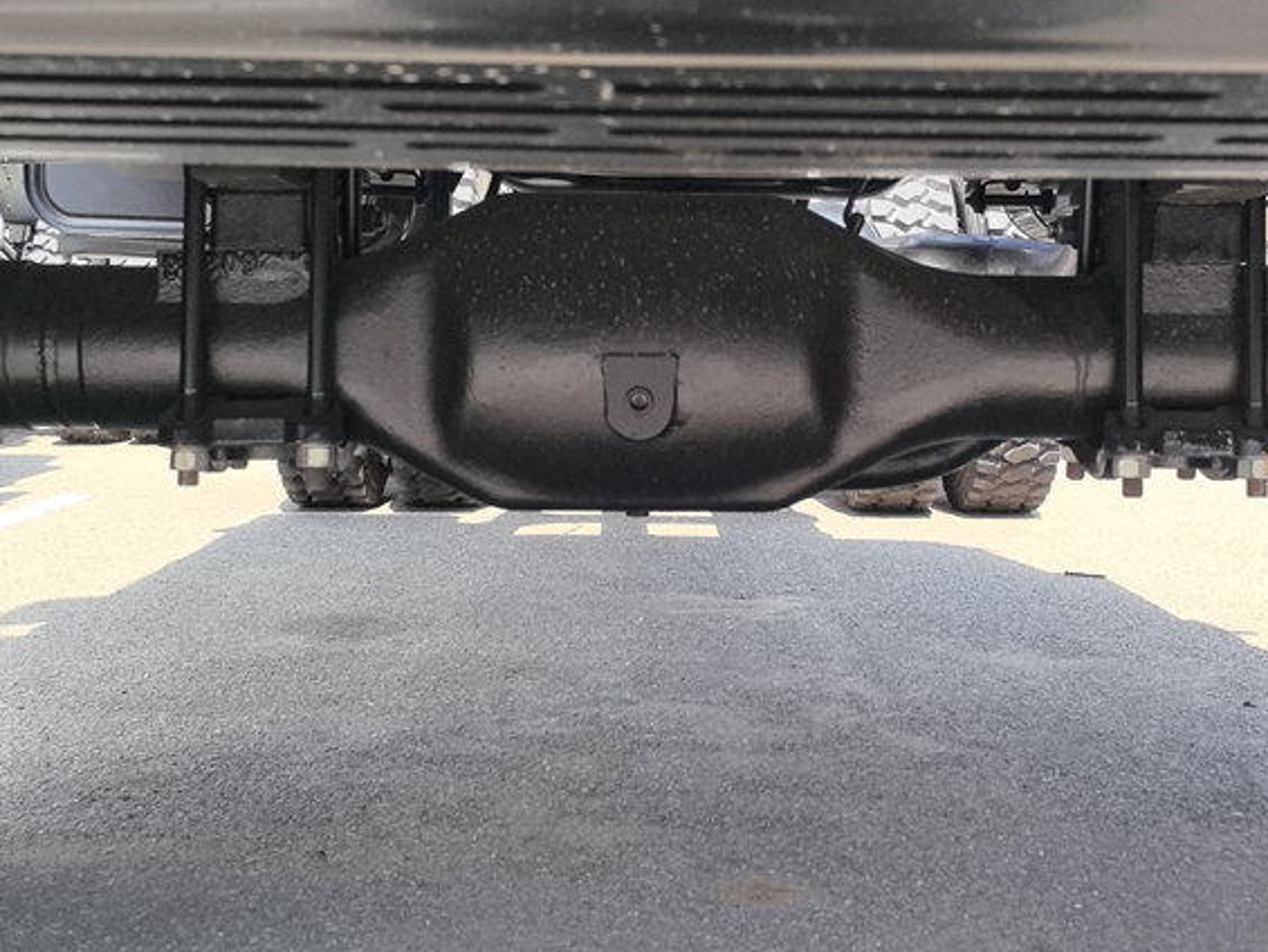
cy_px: 391
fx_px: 1869
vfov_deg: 28.5
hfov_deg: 37.5
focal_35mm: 51
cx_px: 646
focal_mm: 5.75
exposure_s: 1/1064
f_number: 2
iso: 50
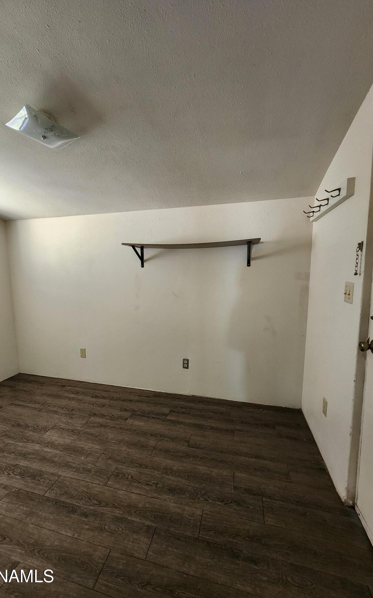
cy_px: 300
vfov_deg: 105.3
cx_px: 167
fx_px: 228
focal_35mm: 14
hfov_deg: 78.4
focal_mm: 2.2
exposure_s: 1/40
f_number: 2.2
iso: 320
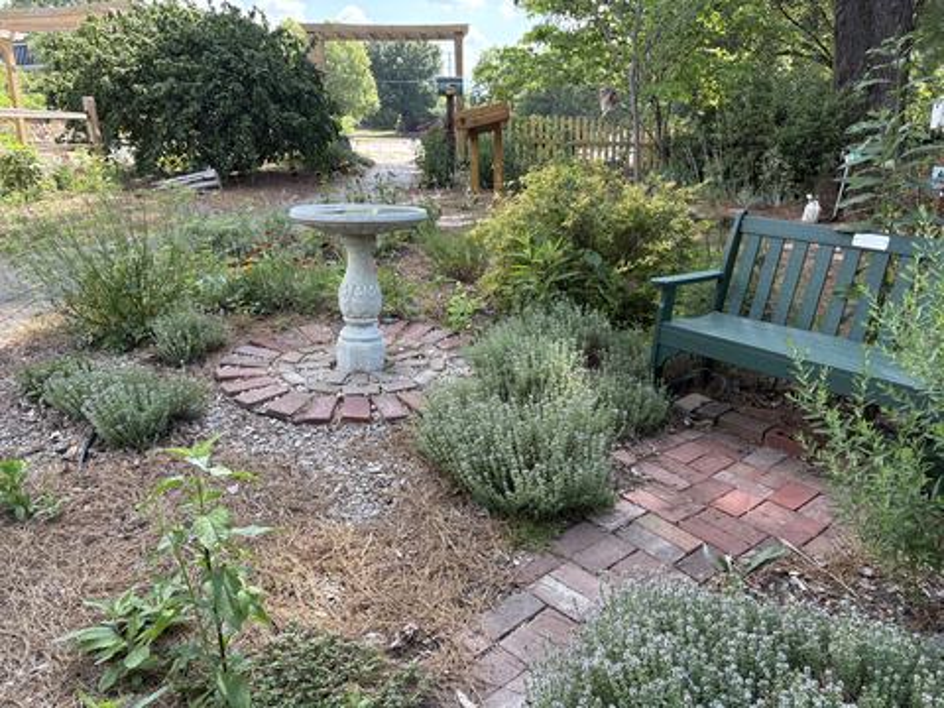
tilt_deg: -16.6
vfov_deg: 53.1
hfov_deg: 67.3
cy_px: 354
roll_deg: +0.7
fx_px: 709
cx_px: 472
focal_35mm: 26
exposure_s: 1/417
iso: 64
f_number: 1.6
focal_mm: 5.96
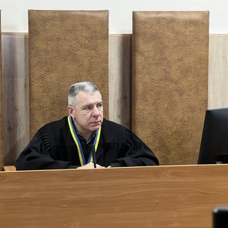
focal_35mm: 92
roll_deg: -0.3
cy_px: 113
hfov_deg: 18.8
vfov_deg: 18.9
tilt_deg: -5.5
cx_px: 81
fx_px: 686
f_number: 2.8
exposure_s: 1/30
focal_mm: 9
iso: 800
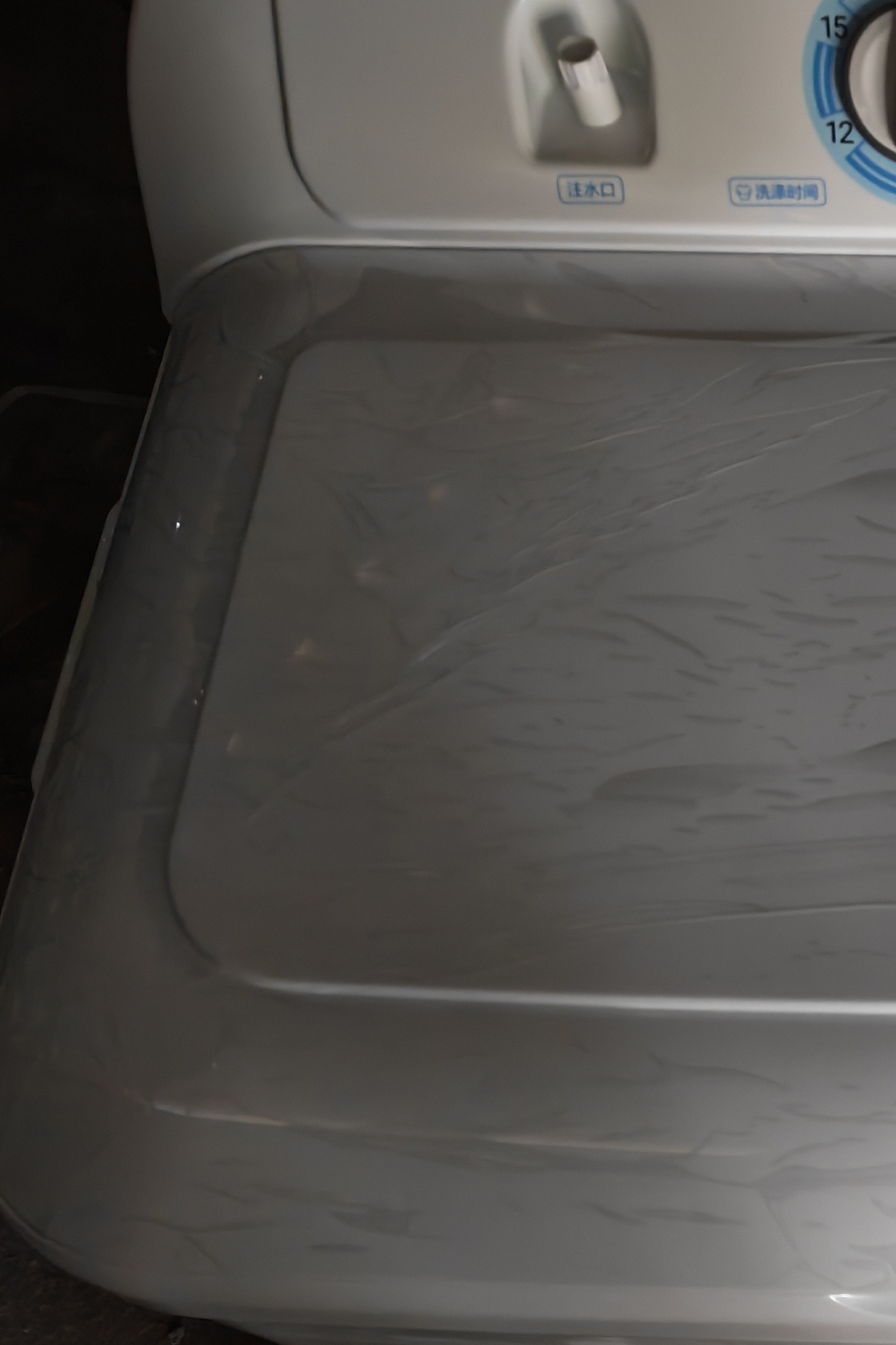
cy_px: 837
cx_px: 1306
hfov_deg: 22.6
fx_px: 1867
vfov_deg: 39.4
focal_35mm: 50
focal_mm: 6.12
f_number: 1.9
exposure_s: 1/25
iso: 2000
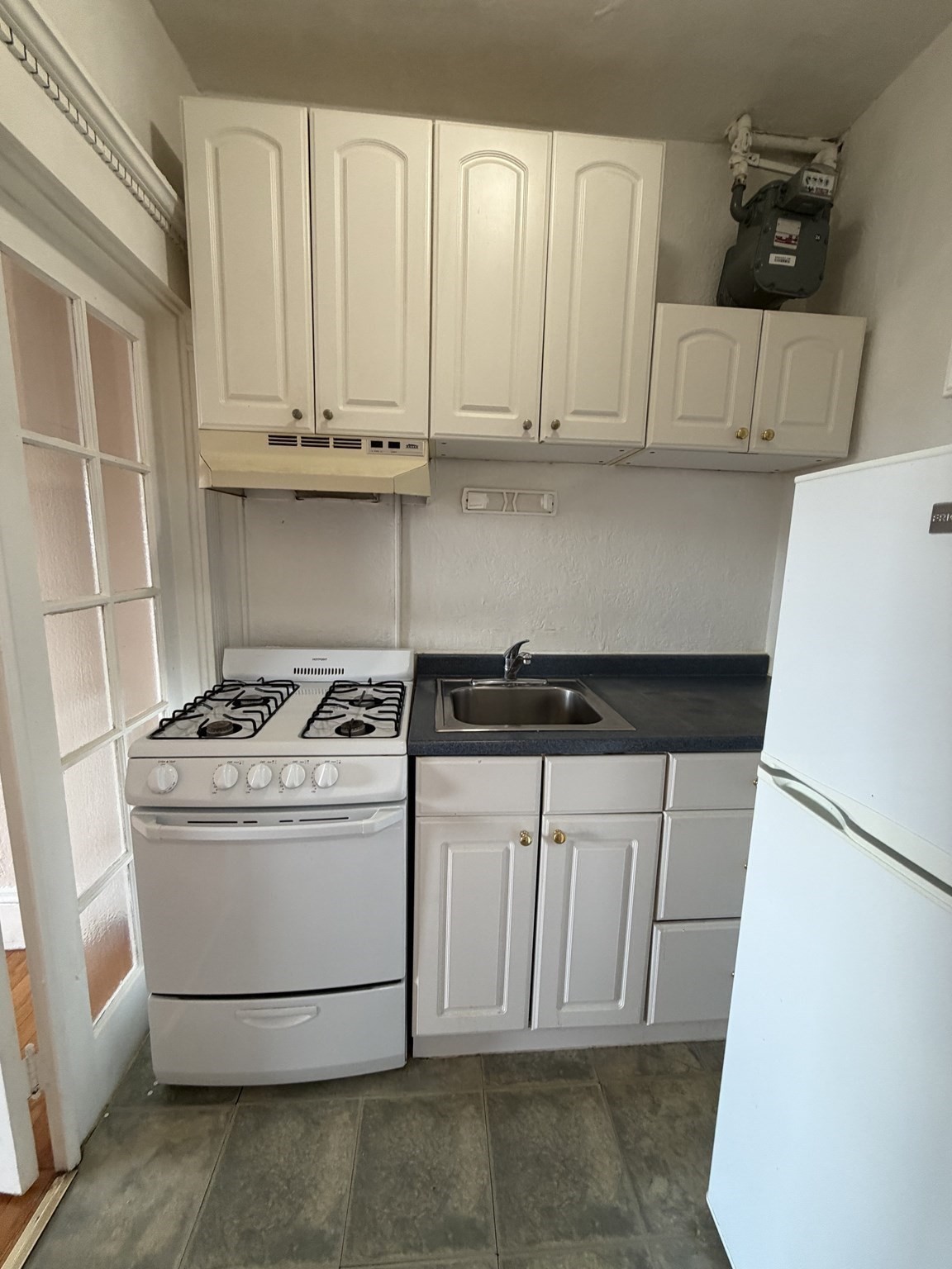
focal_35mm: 14
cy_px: 634
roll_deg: -1.3
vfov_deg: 102.1
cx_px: 476
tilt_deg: -8.4
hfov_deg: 85.7
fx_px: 513
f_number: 2.2
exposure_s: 1/60
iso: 200
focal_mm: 2.22
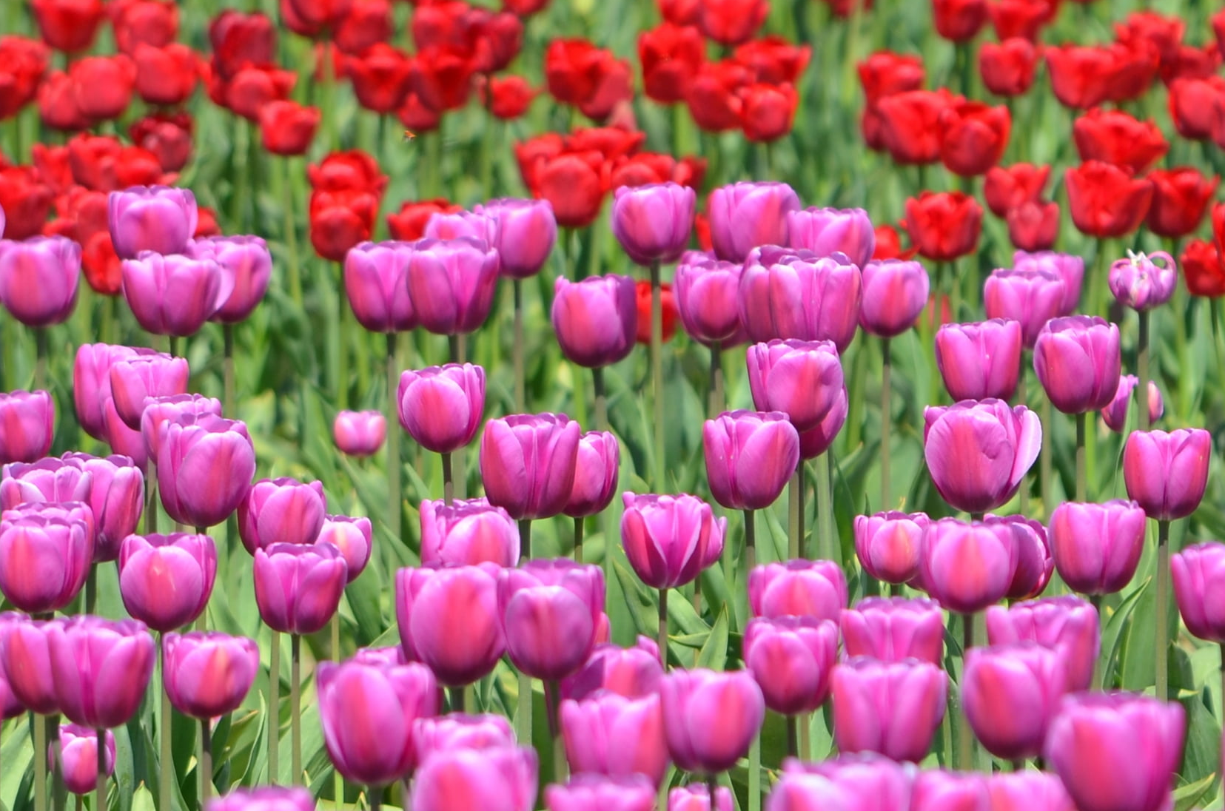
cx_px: 899
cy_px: 393
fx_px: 25025
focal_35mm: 737
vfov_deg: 1.9
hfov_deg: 2.8
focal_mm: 220
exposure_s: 1/640
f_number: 6.3
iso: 200
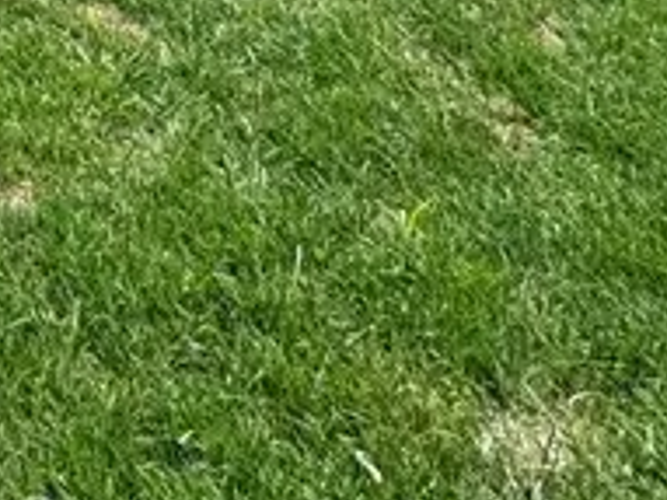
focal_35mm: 75
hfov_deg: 20.0
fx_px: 1444
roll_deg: +0.0
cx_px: -485
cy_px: -766
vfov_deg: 13.3
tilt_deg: -0.1
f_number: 2.2
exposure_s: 1/515
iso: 50
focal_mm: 2.22
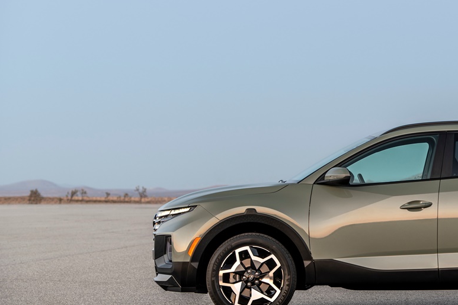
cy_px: 138
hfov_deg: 10.5
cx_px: 433
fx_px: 2467
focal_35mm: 194
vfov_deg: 7.1
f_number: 5
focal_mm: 100
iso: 64
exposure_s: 1/1.25
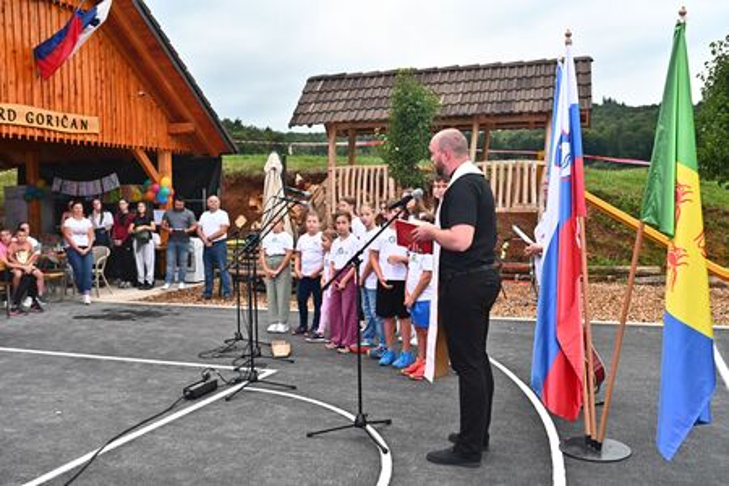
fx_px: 709
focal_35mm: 35
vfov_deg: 37.9
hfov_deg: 54.4
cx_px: 364
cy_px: 243
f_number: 4.5
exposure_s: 1/500
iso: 1600
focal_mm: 35
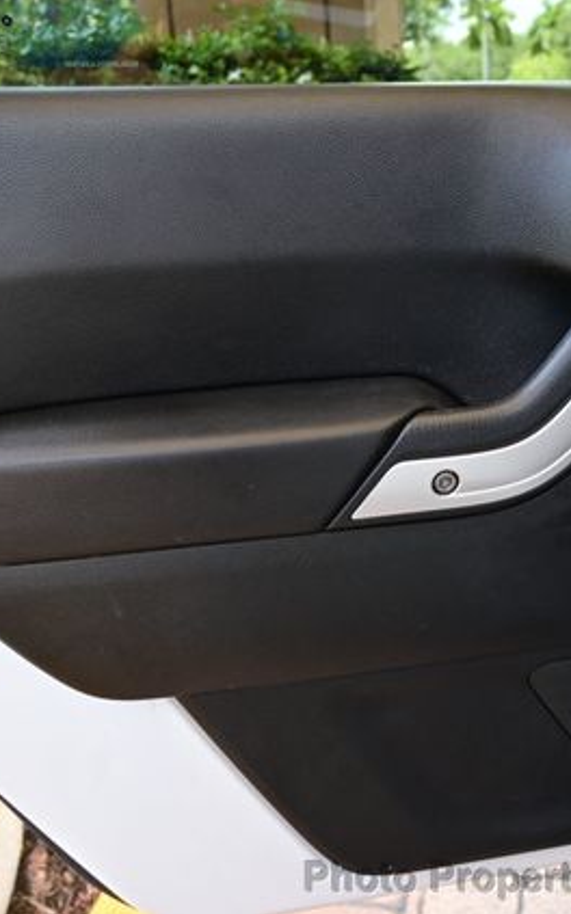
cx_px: 415
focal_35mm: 37
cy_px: 458
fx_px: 922
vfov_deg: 52.8
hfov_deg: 33.8
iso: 100
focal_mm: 16
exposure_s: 1/50
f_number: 3.5
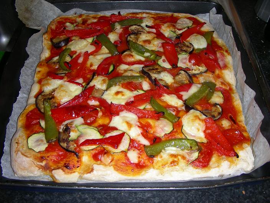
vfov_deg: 37.7
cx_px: 135
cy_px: 102
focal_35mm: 38
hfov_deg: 49.0
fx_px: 296
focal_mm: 6.3
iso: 50
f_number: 3.5
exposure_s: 1/60.1
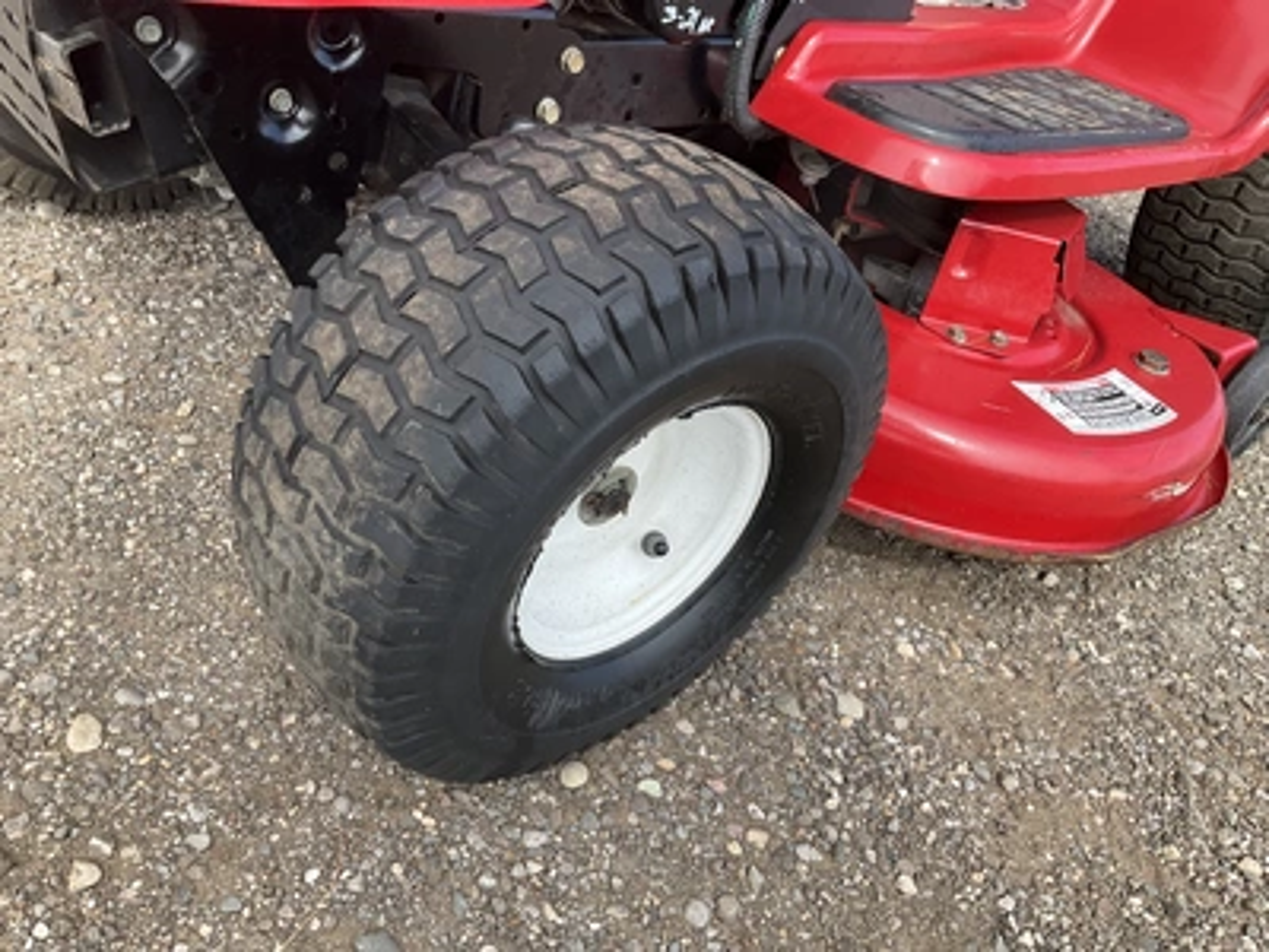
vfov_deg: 48.2
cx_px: 634
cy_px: 476
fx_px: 1063
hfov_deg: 61.7
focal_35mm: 29
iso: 25
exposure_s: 1/500
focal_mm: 3
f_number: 1.8
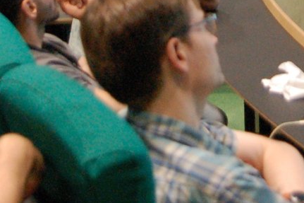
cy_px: -223
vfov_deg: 7.8
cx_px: 219
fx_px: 1410
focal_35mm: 167
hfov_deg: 12.3
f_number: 3.2
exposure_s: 1/125
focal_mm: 24
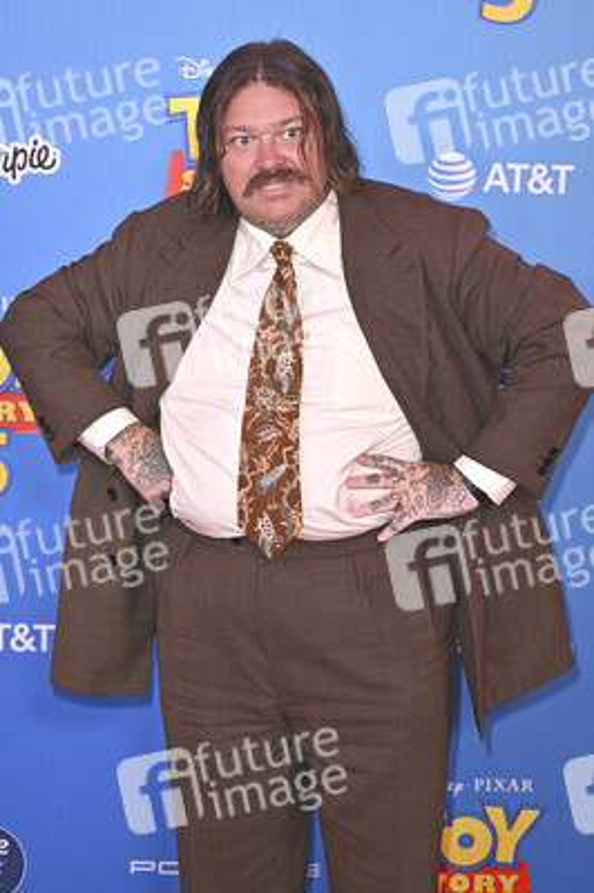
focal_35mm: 82
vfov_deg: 24.8
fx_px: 2033
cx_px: 297
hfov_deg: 16.6
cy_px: 446
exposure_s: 1/250
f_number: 6.3
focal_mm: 82
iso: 1250
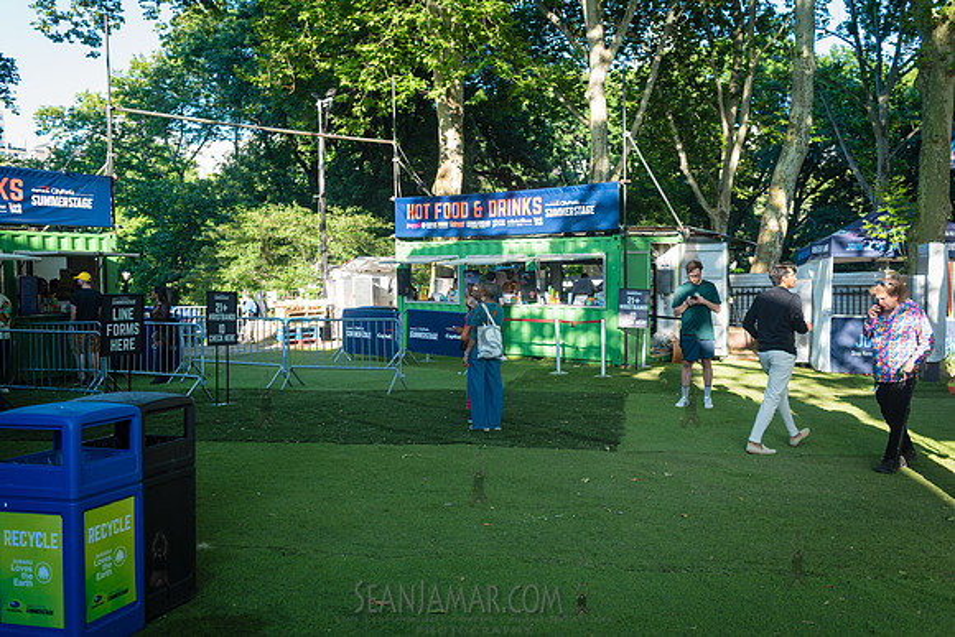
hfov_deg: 54.4
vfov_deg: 37.9
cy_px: 318
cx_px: 478
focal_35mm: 35
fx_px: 929
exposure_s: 1/320
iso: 320
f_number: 4
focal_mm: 35
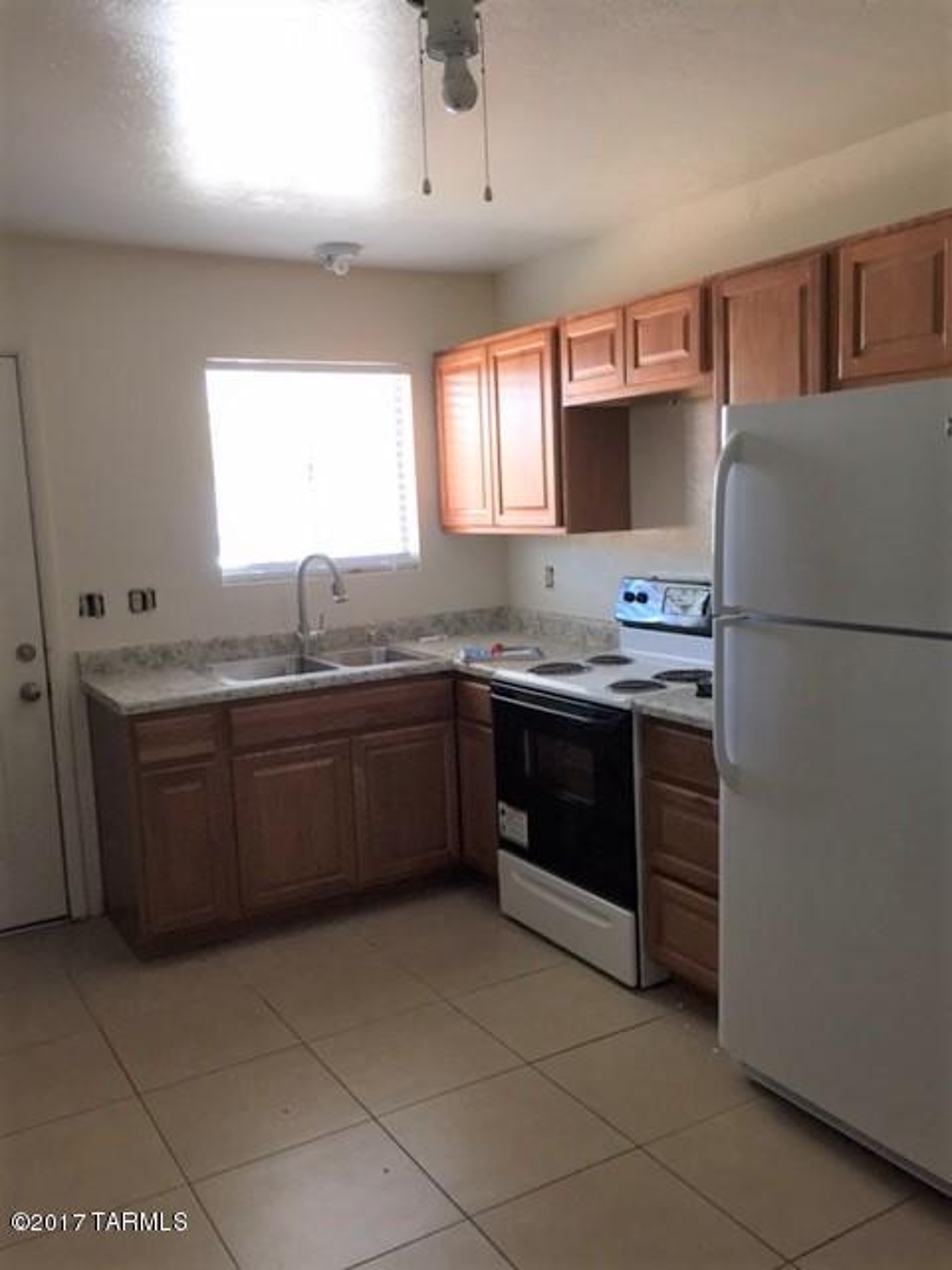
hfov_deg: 48.2
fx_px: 1063
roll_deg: +2.4
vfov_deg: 61.7
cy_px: 635
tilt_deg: -6.9
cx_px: 476
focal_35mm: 29
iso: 50
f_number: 2.2
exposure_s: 1/30
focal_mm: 4.15
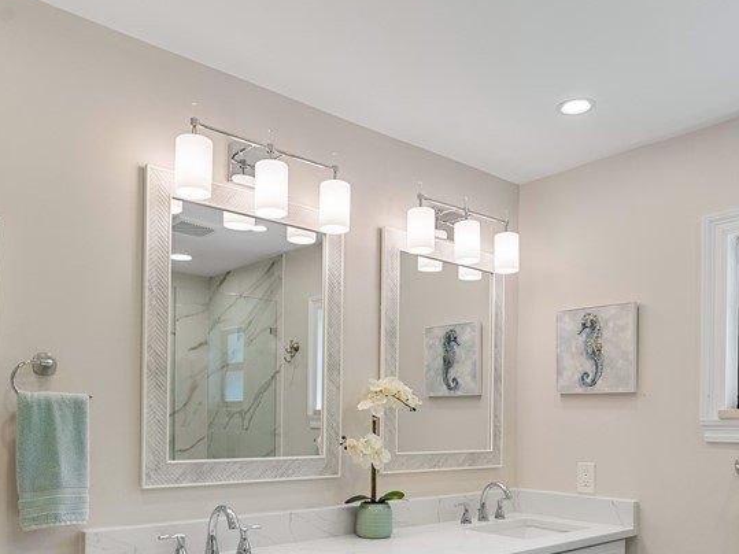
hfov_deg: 58.4
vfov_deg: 43.9
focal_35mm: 31
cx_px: 366
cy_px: 416
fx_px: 662
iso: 400
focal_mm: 16
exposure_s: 1/80
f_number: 8
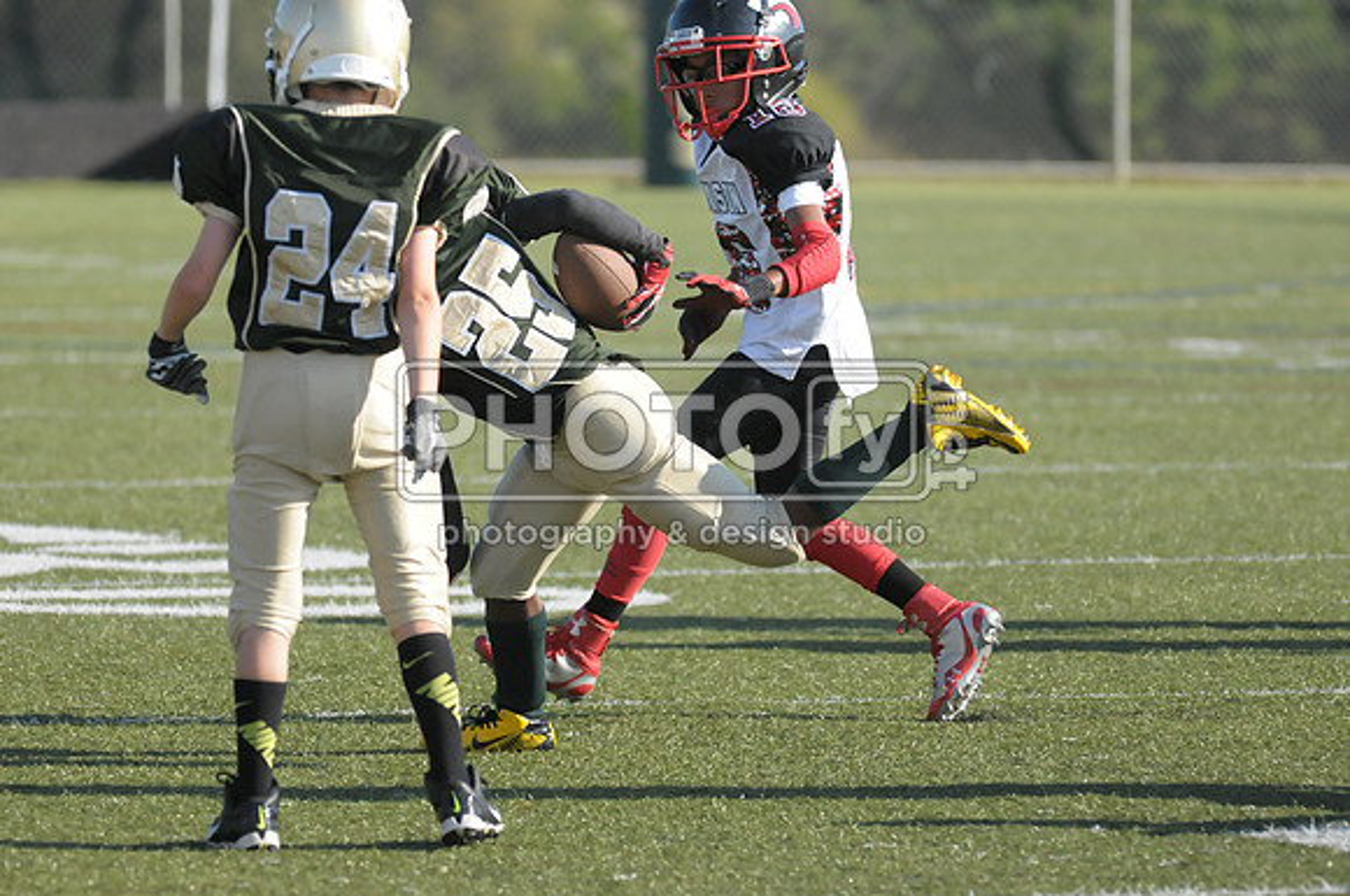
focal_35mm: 315
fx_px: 11796
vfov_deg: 4.4
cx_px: 675
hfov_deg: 6.6
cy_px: 448
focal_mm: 210
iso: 1600
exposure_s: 1/6400
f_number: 4
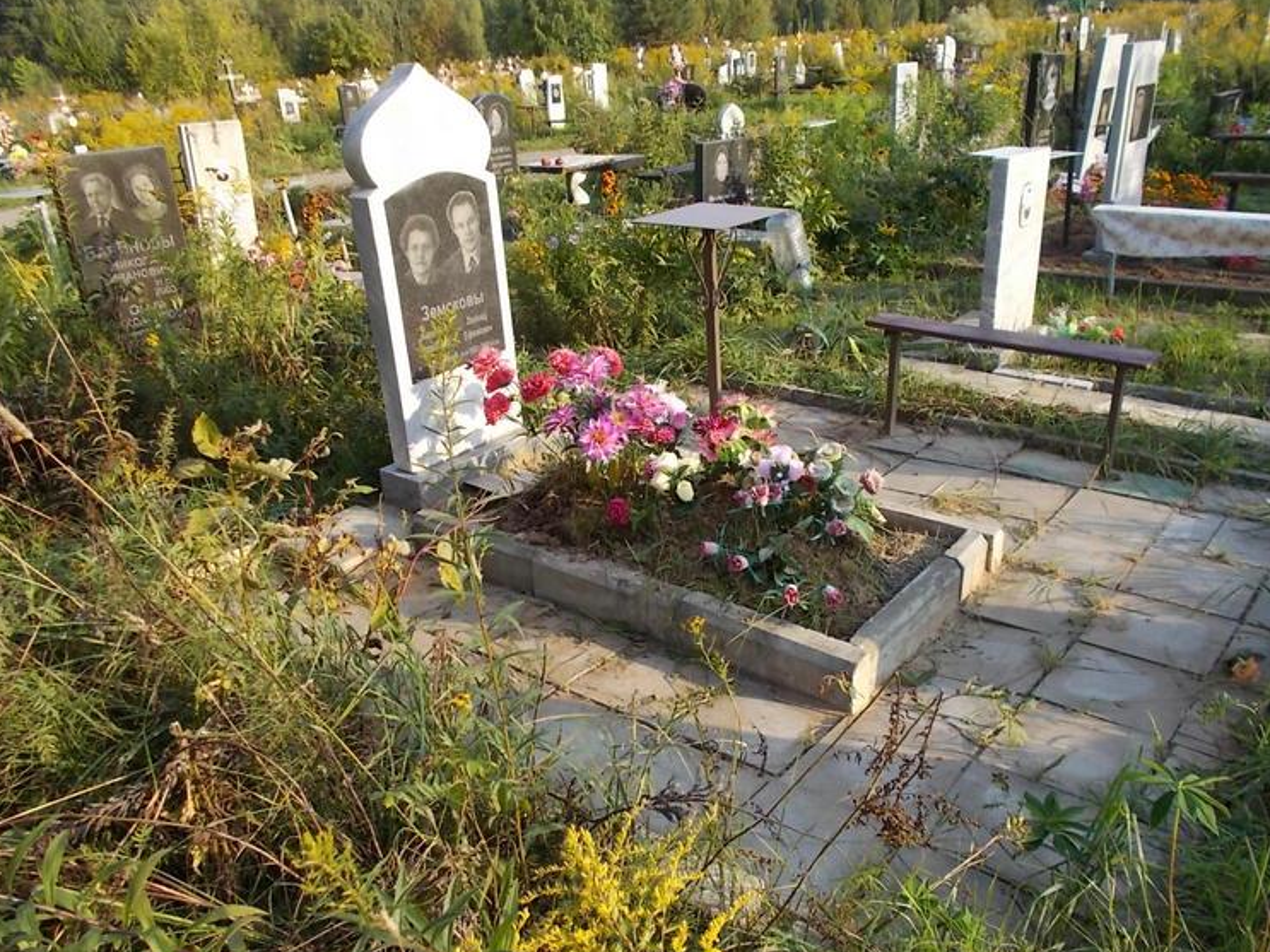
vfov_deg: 49.7
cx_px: 672
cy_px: 501
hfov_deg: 63.4
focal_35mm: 28
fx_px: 1027
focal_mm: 4.6
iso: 80
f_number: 3.2
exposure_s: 1/320
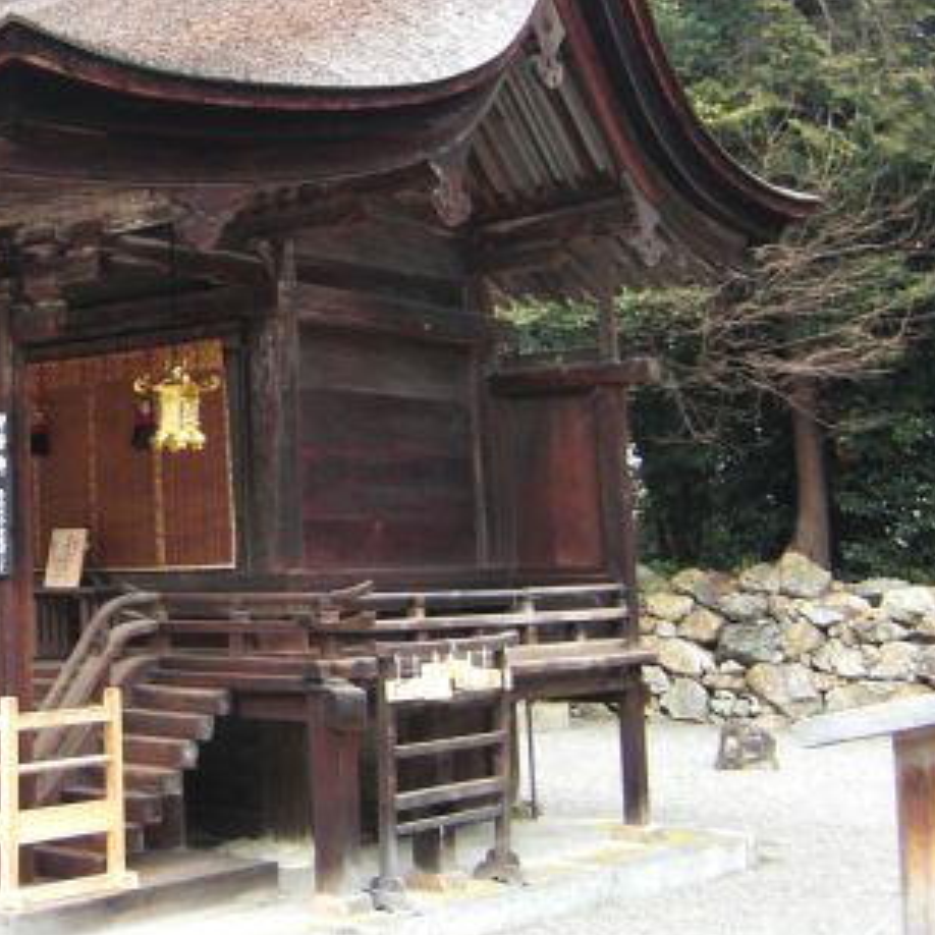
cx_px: 9
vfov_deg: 27.9
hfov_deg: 26.7
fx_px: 1864
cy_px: 287
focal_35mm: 61
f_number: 2.7
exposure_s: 1/50
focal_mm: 5.8
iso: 200
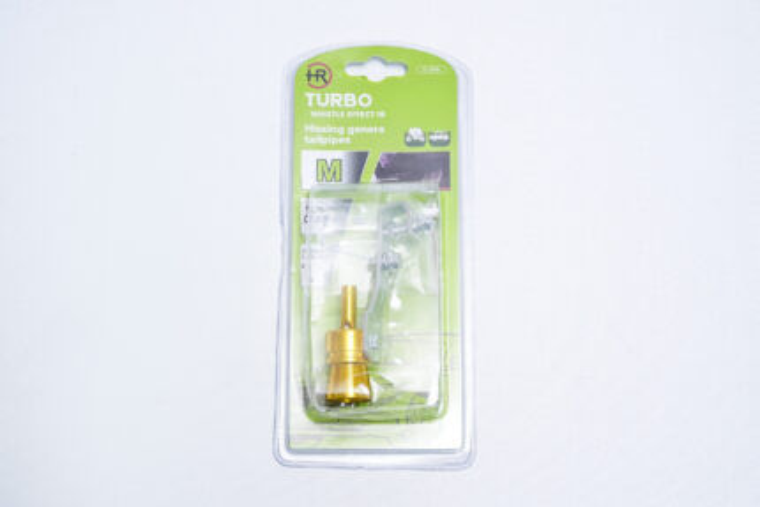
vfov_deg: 19.5
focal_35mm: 70
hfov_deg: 28.8
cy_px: 254
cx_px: 380
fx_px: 1478
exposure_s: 1/160
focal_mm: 70
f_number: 10
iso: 3200
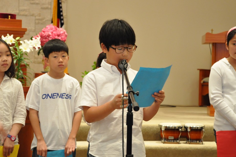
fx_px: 628
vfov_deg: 14.2
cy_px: 72
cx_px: 115
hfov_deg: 21.3
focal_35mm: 96
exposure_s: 1/30
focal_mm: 58
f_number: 6.3
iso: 2000
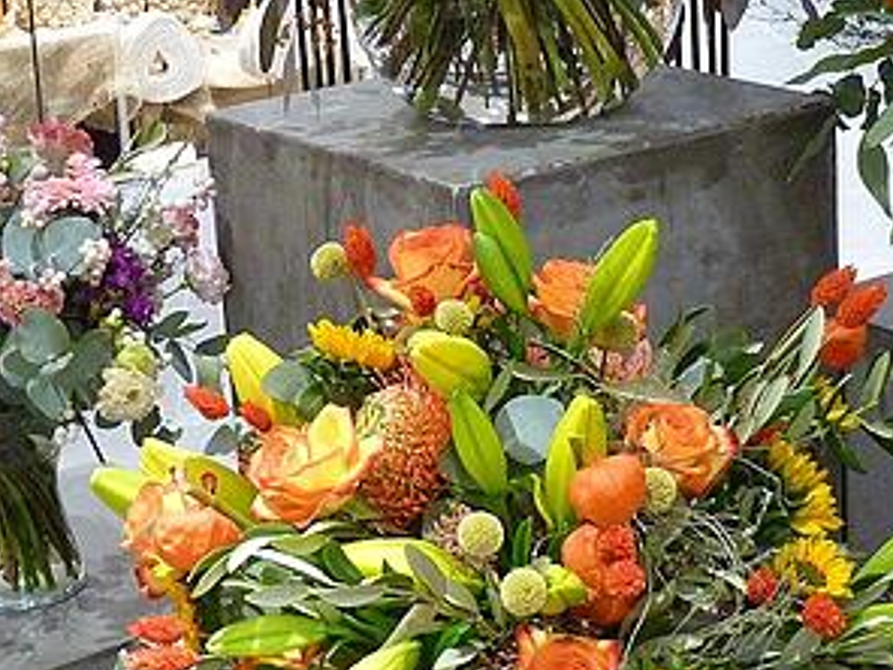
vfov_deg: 16.0
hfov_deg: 21.3
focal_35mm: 92
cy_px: 266
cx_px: 453
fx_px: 2373
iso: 400
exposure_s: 1/25
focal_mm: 6
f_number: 3
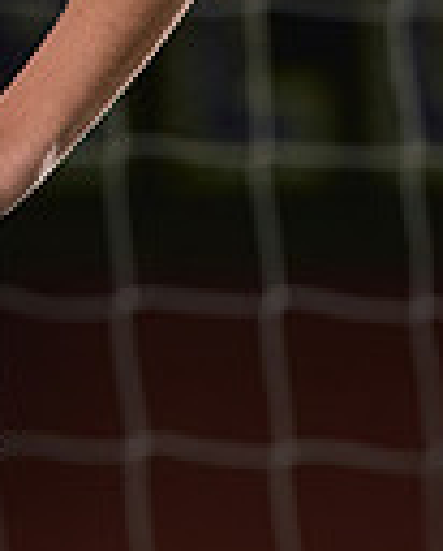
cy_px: -426
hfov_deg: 1.8
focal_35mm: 849
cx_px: -346
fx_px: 13865
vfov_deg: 2.3
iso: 1000
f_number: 5
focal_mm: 200
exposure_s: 1/200
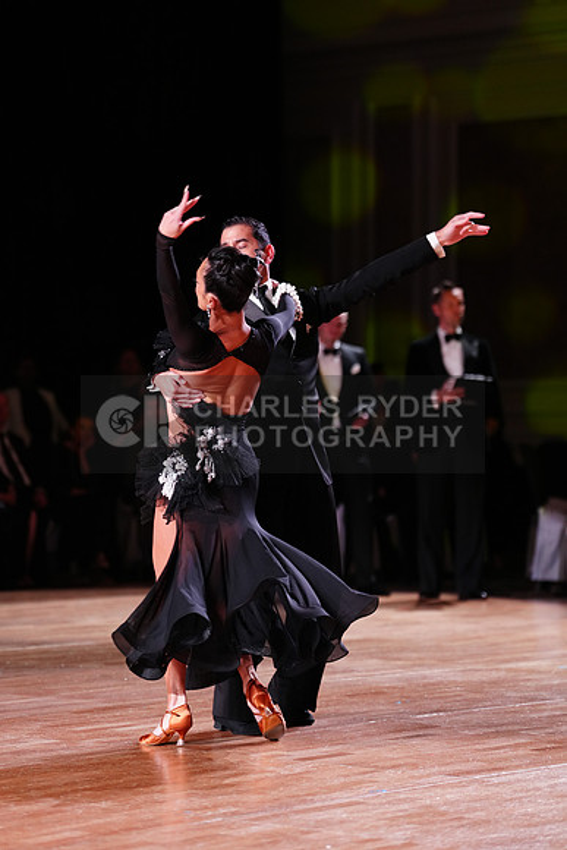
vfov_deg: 17.1
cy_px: 425
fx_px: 2833
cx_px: 284
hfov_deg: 11.4
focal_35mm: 120
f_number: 2.8
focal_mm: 120
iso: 2000
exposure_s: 1/400
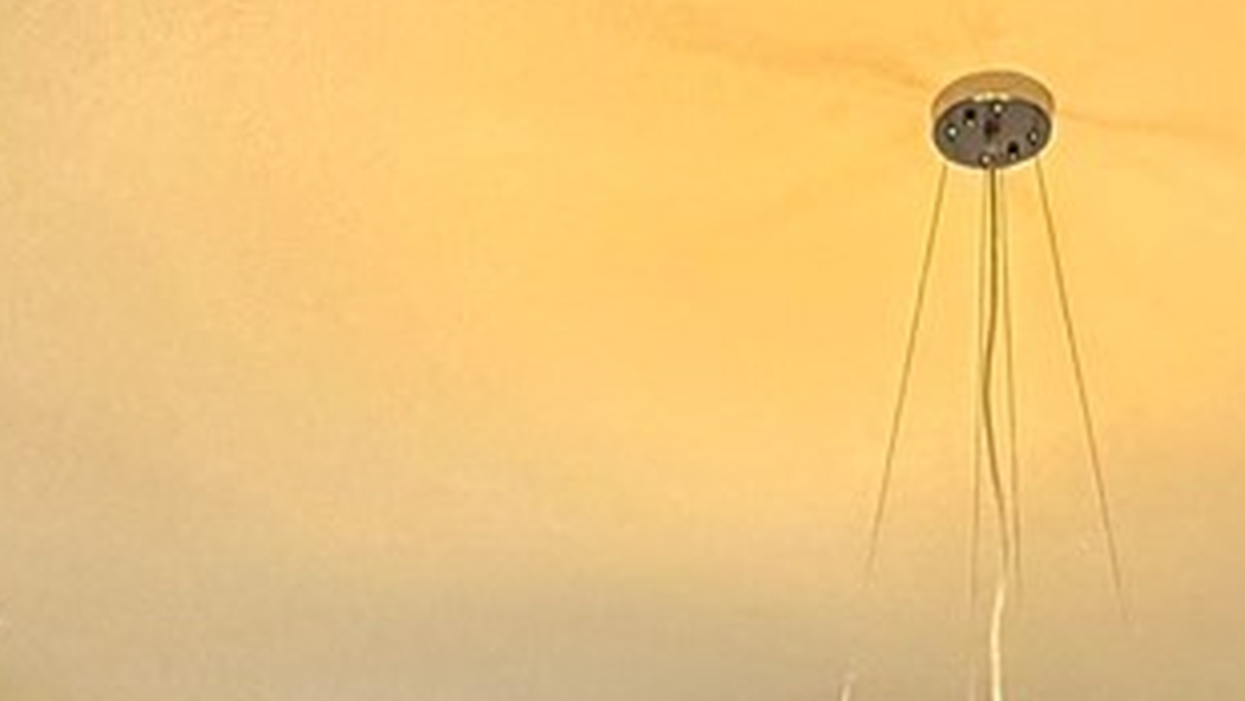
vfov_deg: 12.7
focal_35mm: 79
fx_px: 2609
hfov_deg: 26.7
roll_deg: +0.1
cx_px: 786
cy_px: 1555
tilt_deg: +3.8
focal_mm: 2.22
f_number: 2.2
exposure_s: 1/60
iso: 400
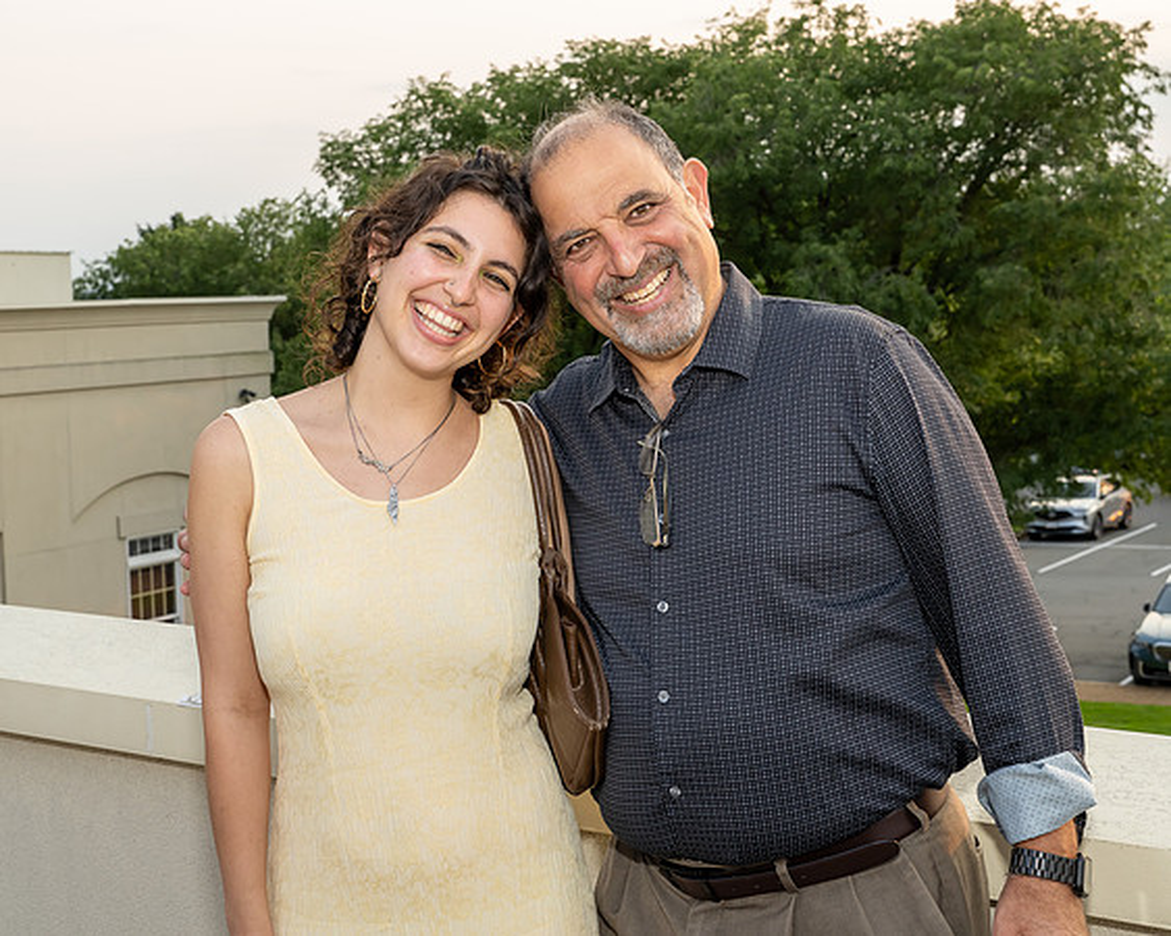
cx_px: 548
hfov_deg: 38.6
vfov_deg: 31.2
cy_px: 394
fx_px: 1673
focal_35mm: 48
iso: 720
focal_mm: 37
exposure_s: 1/250
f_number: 8
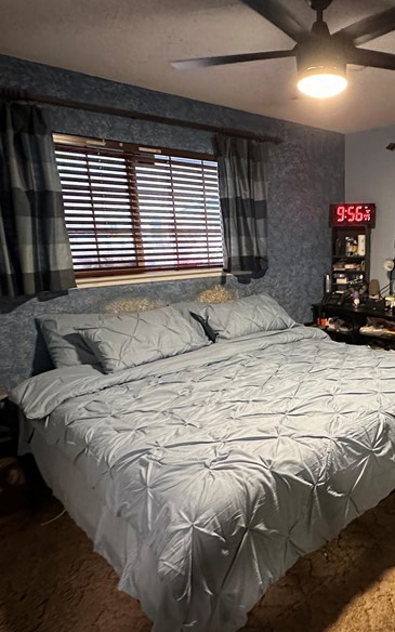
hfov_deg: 44.7
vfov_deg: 70.4
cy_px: 333
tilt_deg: -13.7
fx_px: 448
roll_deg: +0.7
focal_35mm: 26
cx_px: 329
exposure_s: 1/40
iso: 1000
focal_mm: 2.22
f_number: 2.2
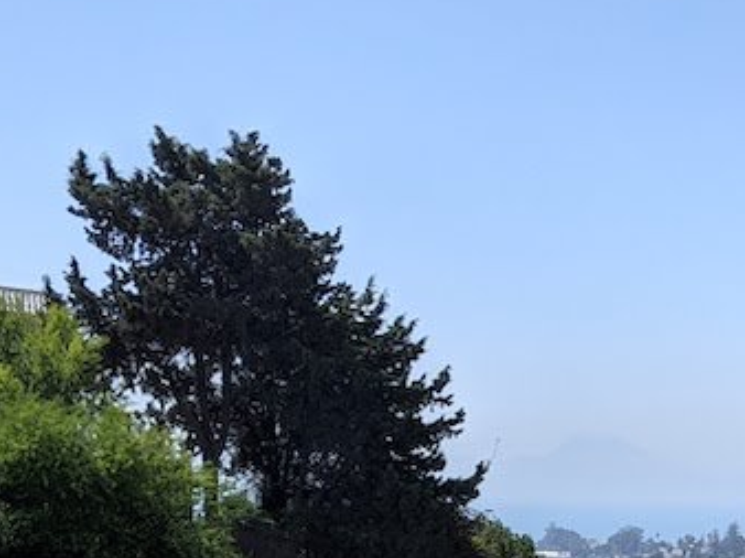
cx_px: 551
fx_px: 1721
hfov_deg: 24.2
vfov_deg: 17.0
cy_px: 794
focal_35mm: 80
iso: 62
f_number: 1.8
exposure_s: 1/2933
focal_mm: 4.44
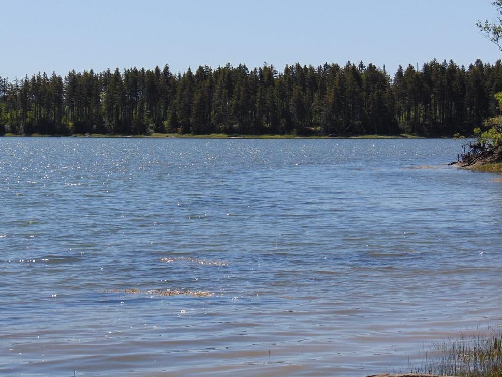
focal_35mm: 112
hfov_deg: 17.6
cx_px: 251
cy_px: 183
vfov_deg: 13.2
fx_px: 1625
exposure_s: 1/250
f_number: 10.1
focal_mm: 19.4
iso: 80
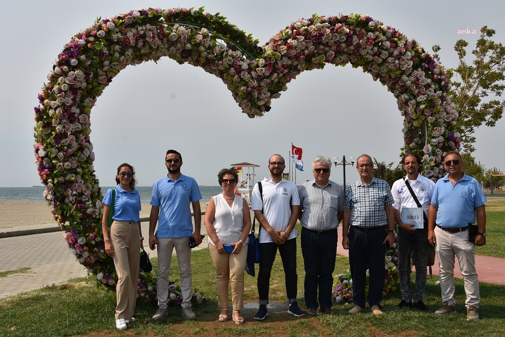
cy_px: 168
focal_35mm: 39
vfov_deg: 34.2
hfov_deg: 49.6
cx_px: 252
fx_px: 547
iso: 100
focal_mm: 26
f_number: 10
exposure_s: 1/250
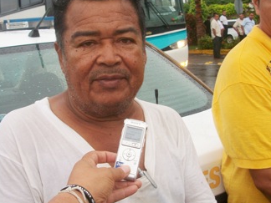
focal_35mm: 54
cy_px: 91
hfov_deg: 35.5
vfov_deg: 27.0
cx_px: 124
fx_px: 423
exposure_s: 1/125
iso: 80
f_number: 3.1
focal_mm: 6.3
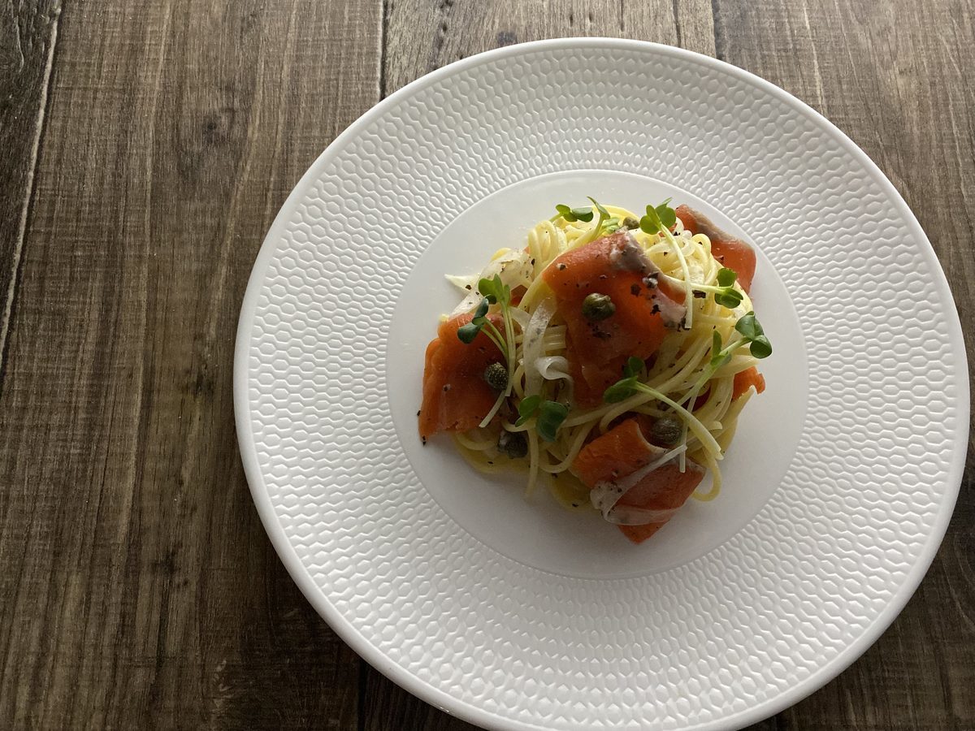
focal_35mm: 26
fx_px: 732
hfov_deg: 67.3
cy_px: 366
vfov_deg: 53.1
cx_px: 488
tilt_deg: -75.5
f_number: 1.8
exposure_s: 1/51
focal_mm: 4.25
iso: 500
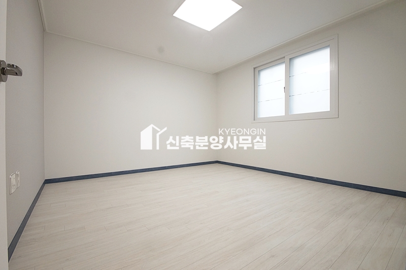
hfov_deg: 100.4
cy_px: 135
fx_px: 169
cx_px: 203
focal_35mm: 15
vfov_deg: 77.2
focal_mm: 10
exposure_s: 1/40
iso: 1600
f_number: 9
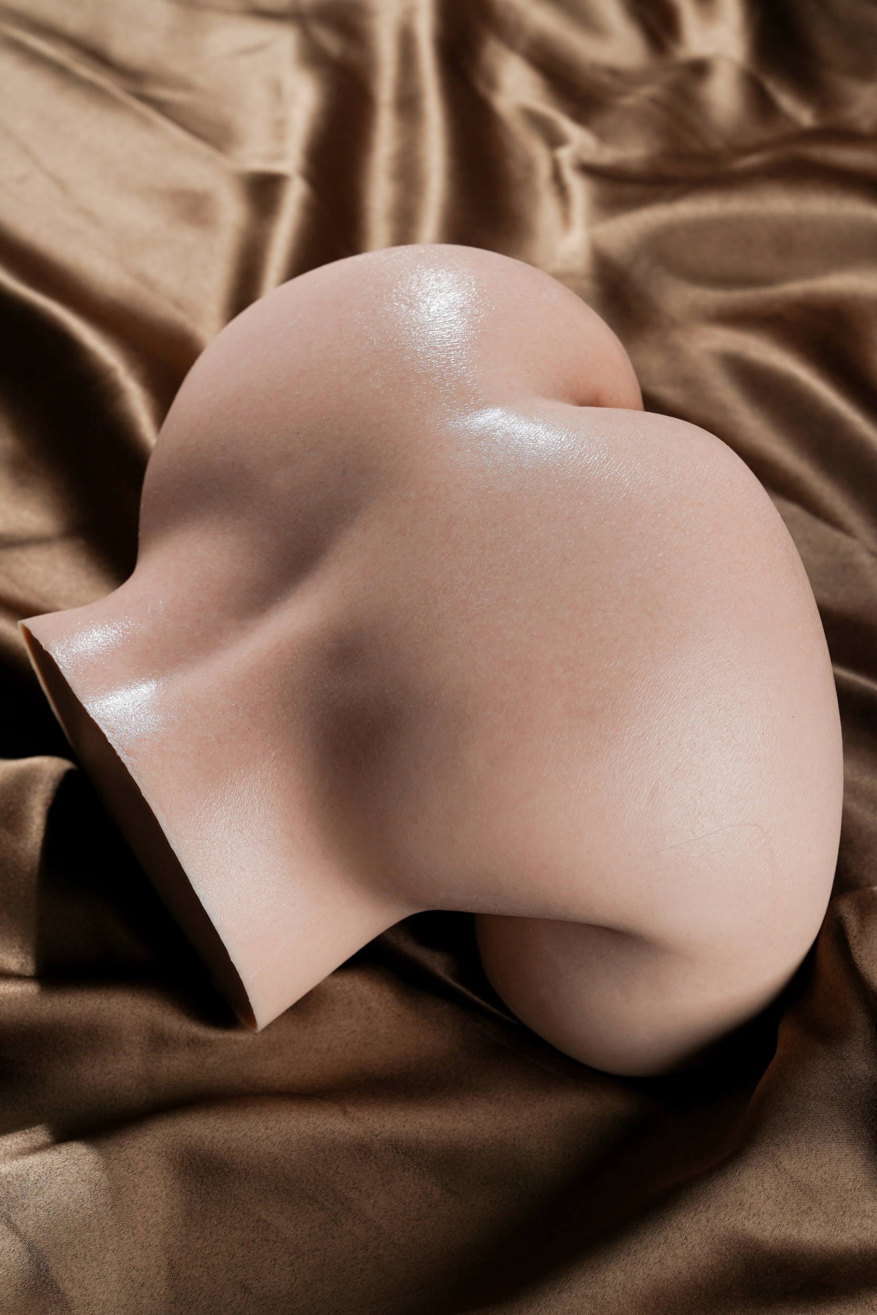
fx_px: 2557
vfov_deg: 28.8
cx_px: 438
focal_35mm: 70
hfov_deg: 19.5
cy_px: 658
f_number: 7.1
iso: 100
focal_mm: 70
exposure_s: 1/100
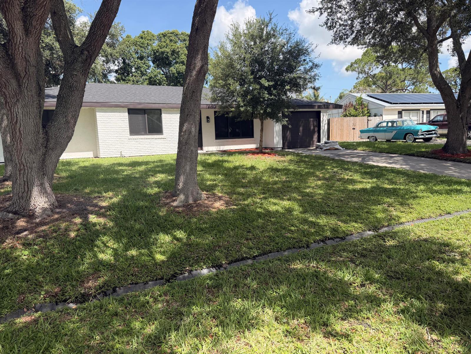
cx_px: 236
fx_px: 327
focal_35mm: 24
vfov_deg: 56.8
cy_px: 177
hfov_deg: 71.6
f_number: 1.78
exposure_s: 1/1949
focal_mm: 6.76
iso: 100
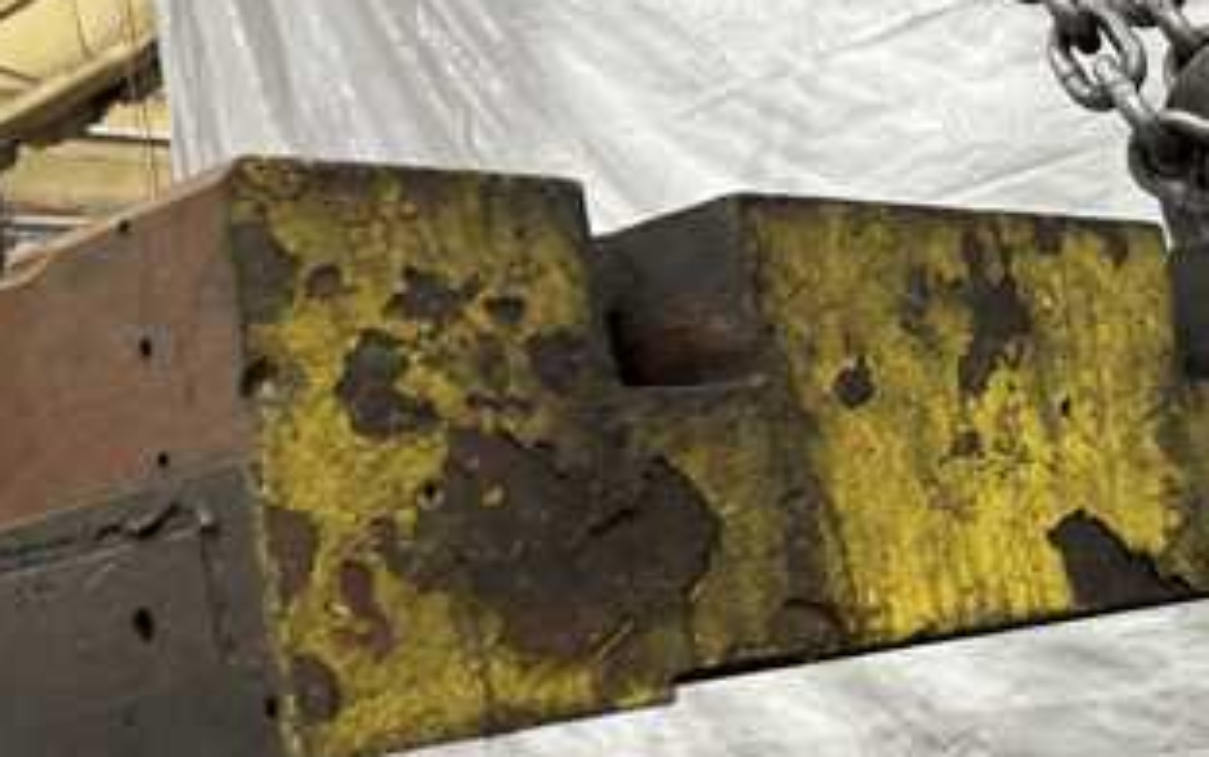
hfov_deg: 29.4
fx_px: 2143
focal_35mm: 65
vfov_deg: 19.8
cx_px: 1221
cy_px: 618
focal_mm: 6.86
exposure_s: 1/60
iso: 125
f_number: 1.78
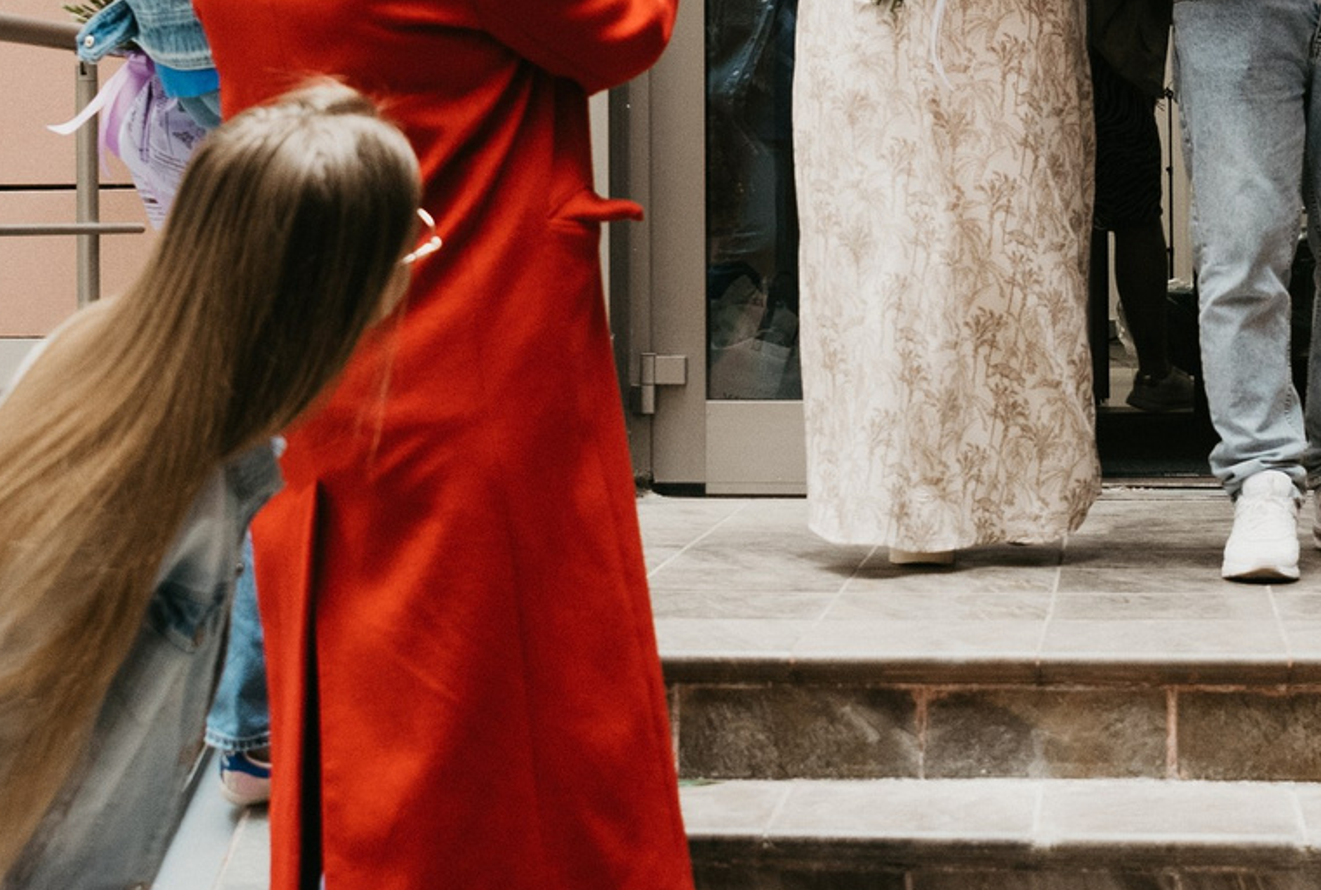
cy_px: 145
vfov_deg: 15.7
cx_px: 777
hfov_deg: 23.3
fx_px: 3203
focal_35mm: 87
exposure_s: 1/320
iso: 400
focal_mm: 24
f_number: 4
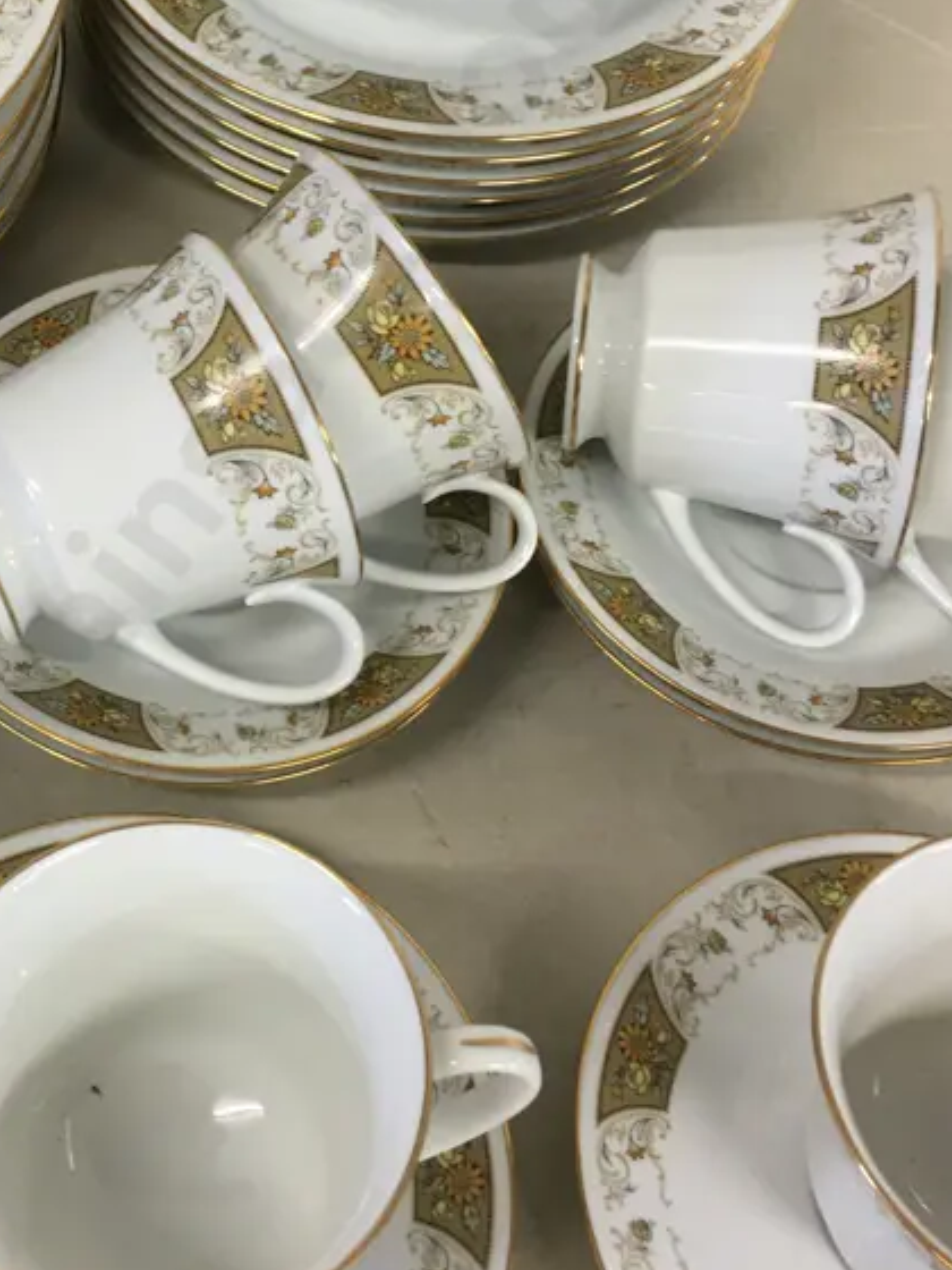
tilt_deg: -52.6
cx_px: 204
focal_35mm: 53
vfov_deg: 36.0
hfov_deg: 27.0
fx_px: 1943
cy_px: 479
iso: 40
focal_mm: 4.15
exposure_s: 1/17
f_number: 2.2
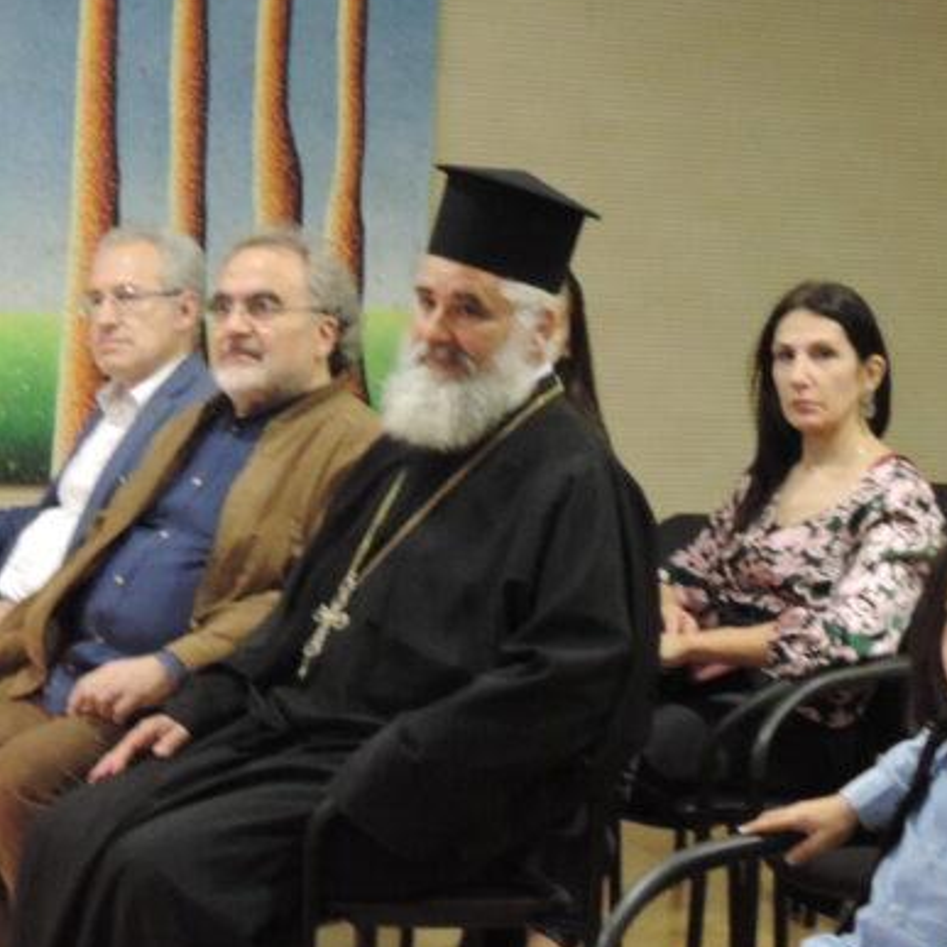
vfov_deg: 14.9
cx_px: 898
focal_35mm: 117
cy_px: 392
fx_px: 3621
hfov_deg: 14.7
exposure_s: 1/10
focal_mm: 8.9
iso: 800
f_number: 3.6
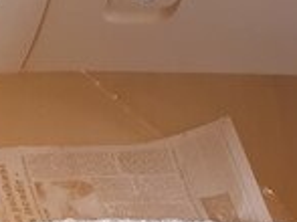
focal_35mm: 121
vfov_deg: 11.7
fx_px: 1037
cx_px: -204
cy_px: -122
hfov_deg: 14.7
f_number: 1.9
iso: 64
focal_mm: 3.6
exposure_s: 1/30
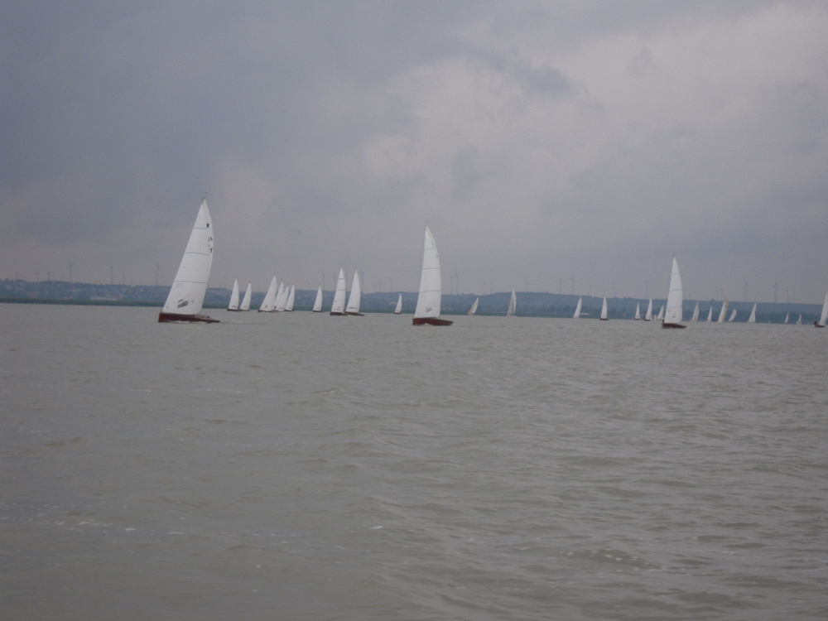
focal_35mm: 90
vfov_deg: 16.4
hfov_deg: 21.8
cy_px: 310
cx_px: 414
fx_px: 2153
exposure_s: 1/320
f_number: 5
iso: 100
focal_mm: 16.1
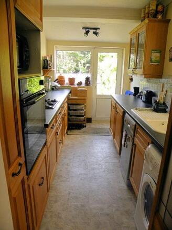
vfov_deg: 67.3
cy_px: 115
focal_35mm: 26
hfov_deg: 53.1
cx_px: 86
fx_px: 172
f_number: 2.8
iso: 78
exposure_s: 1/68.7
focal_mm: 4.6
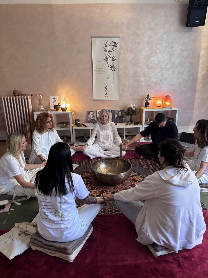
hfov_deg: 53.1
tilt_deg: -16.9
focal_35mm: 26
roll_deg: +0.2
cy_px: 139
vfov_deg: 67.3
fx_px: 208
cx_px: 104
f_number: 1.6
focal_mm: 5.96
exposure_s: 1/33
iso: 400
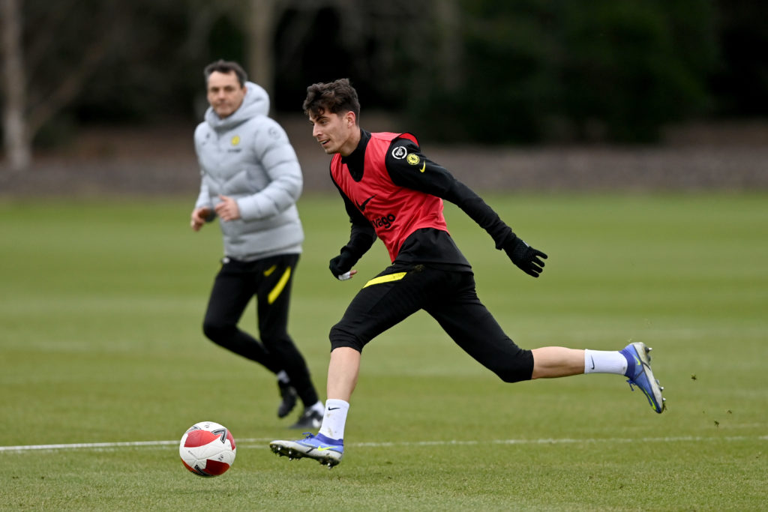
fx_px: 8534
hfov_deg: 5.2
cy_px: 256
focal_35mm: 400
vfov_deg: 3.4
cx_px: 384
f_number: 3.2
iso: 1250
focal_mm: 400
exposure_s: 1/2000
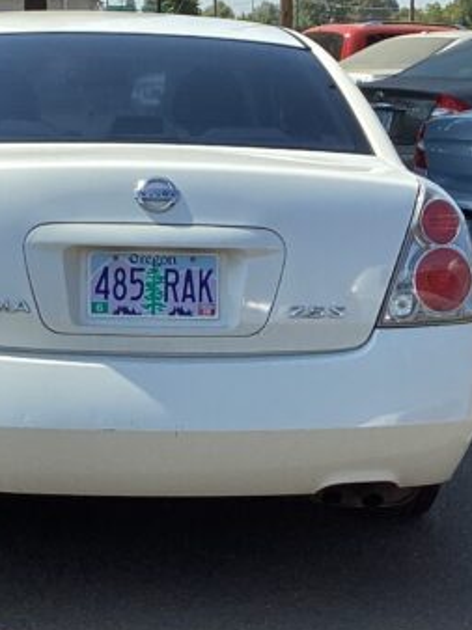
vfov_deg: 20.9
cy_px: 339
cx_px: 160
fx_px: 1711
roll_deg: -1.3
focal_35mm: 94
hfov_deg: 15.7
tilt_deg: -8.5
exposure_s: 1/1164
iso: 25
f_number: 2.4
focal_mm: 3.3
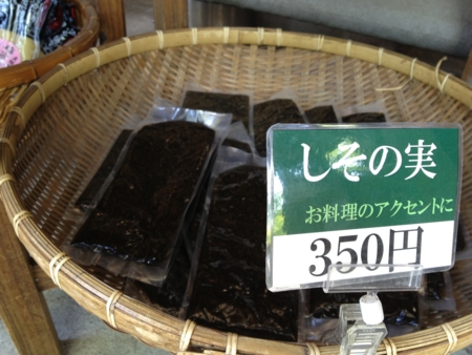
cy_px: 178
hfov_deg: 52.6
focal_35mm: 35
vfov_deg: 40.7
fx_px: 477
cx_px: 236
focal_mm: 4.28
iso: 64
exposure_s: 1/30
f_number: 2.4
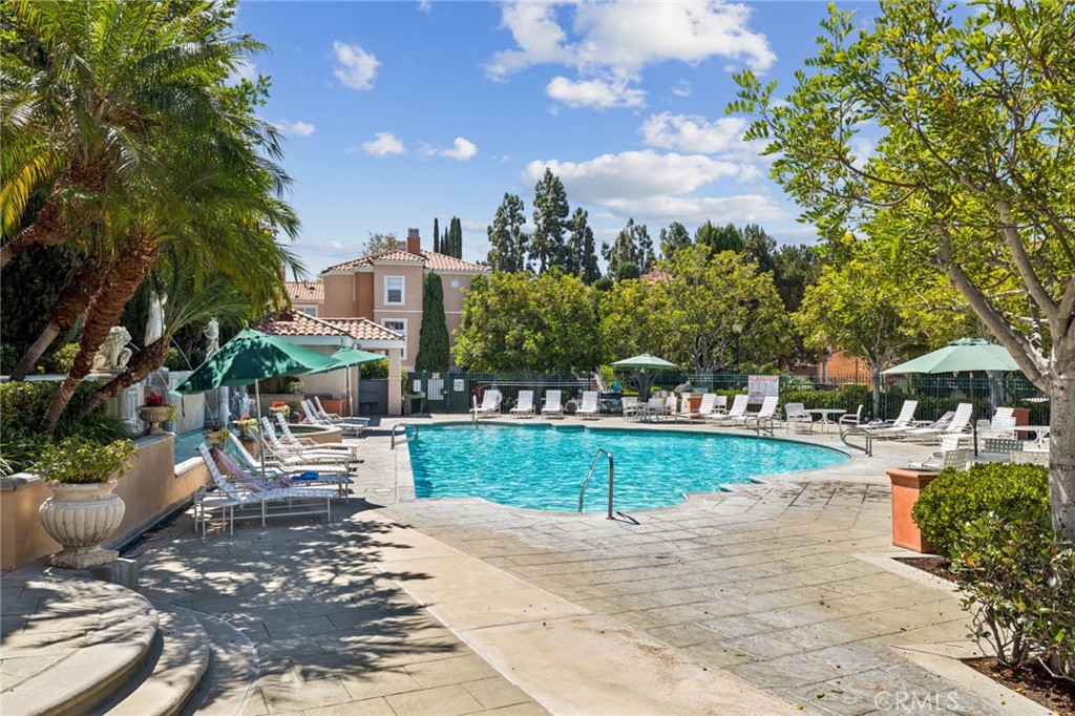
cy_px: 358
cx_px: 538
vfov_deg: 43.6
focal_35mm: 30
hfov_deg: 61.9
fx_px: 895
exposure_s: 1/400
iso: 100
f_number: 9
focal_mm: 30
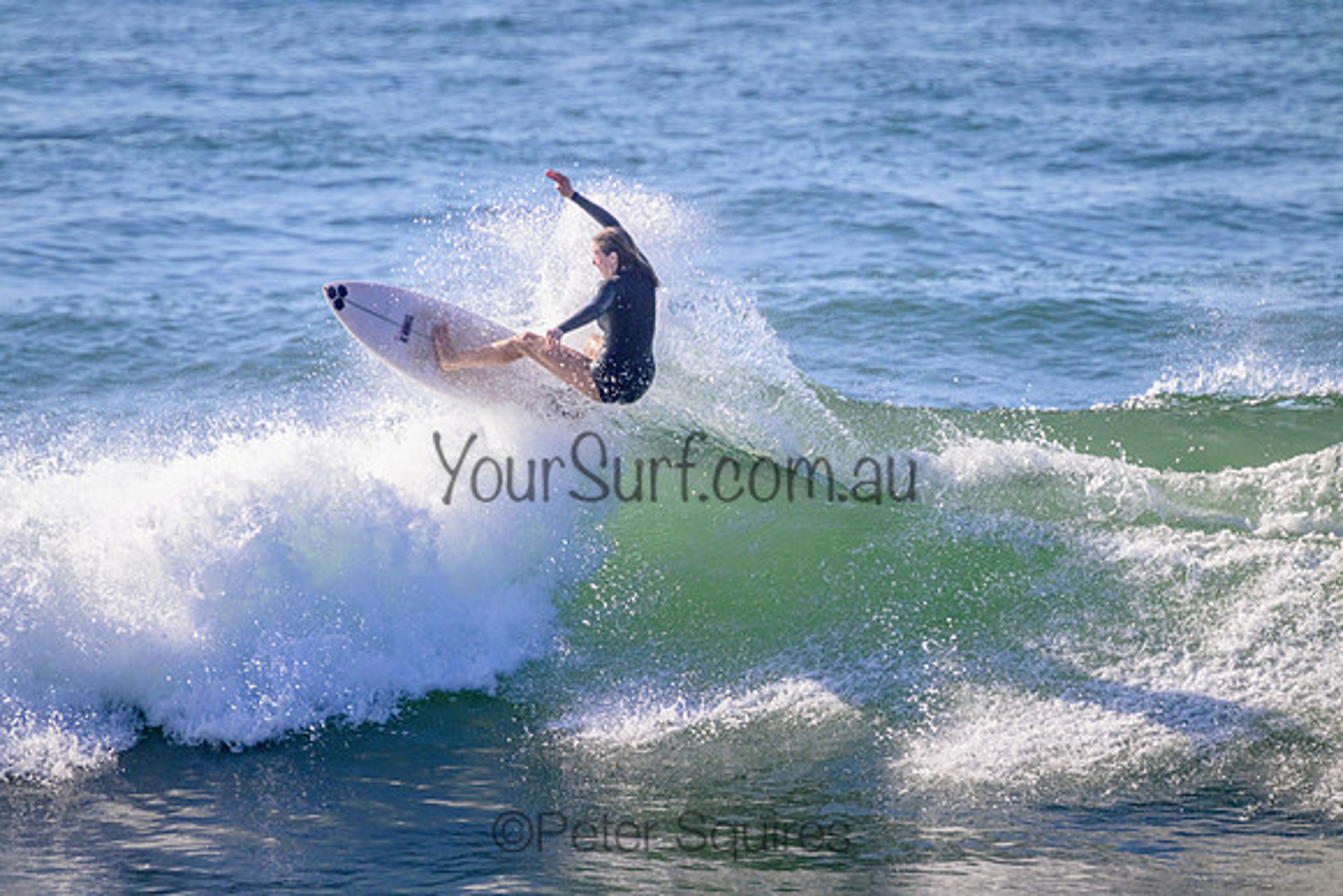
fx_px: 29850
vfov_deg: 1.7
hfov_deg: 2.6
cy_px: 448
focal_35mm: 800
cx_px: 672
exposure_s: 1/2000
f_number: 11
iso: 1100
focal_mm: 800
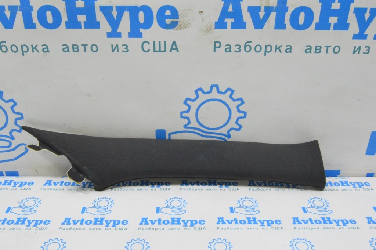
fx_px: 407
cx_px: 188
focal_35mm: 39
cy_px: 125
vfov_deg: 34.2
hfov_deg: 49.6
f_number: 20
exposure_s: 1/20
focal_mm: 26
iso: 6400
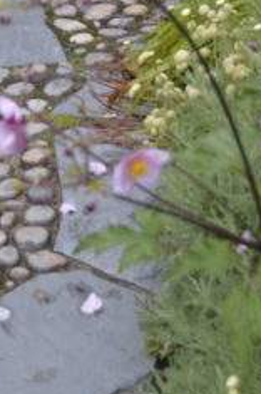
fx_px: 11146
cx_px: 17
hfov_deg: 1.3
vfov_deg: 2.0
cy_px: -201
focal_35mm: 1022
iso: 640
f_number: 5.6
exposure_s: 1/125
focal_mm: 200
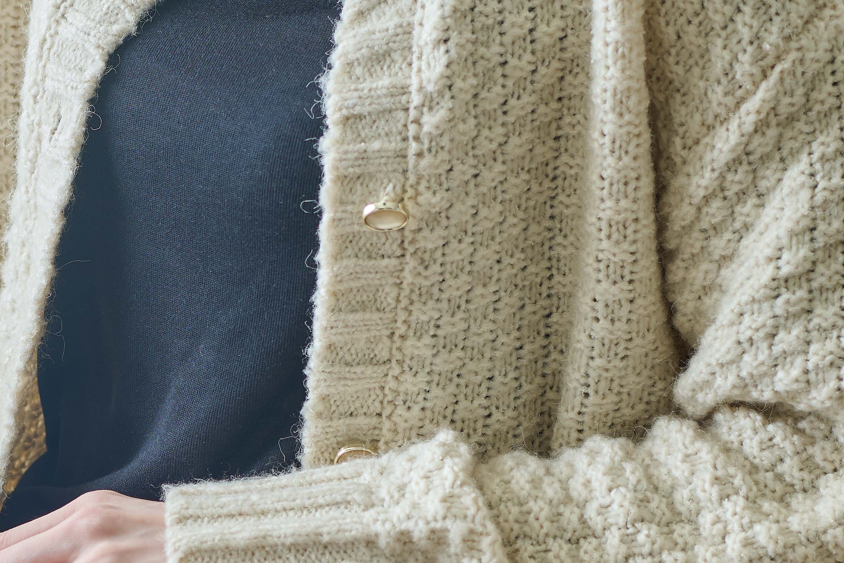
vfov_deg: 8.2
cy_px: 615
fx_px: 3891
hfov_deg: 12.2
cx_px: -27
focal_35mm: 166
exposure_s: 1/125
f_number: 3.5
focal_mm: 58
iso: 64
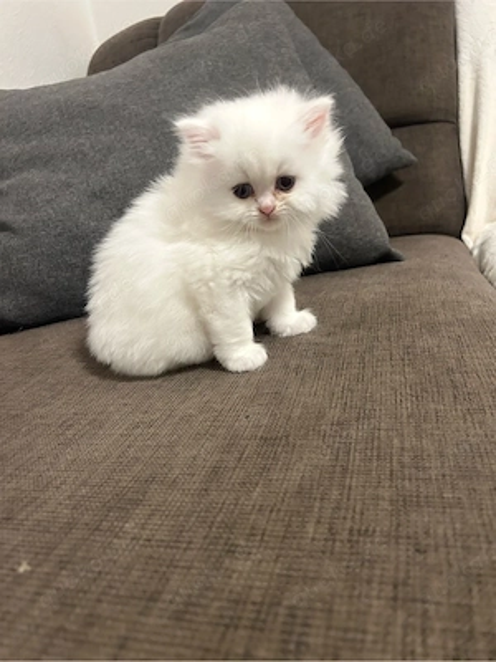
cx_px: 248
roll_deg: +9.2
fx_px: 497
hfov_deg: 53.1
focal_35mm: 26
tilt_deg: -17.5
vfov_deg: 67.3
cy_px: 331
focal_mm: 5.7
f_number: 1.5
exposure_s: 1/60
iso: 400
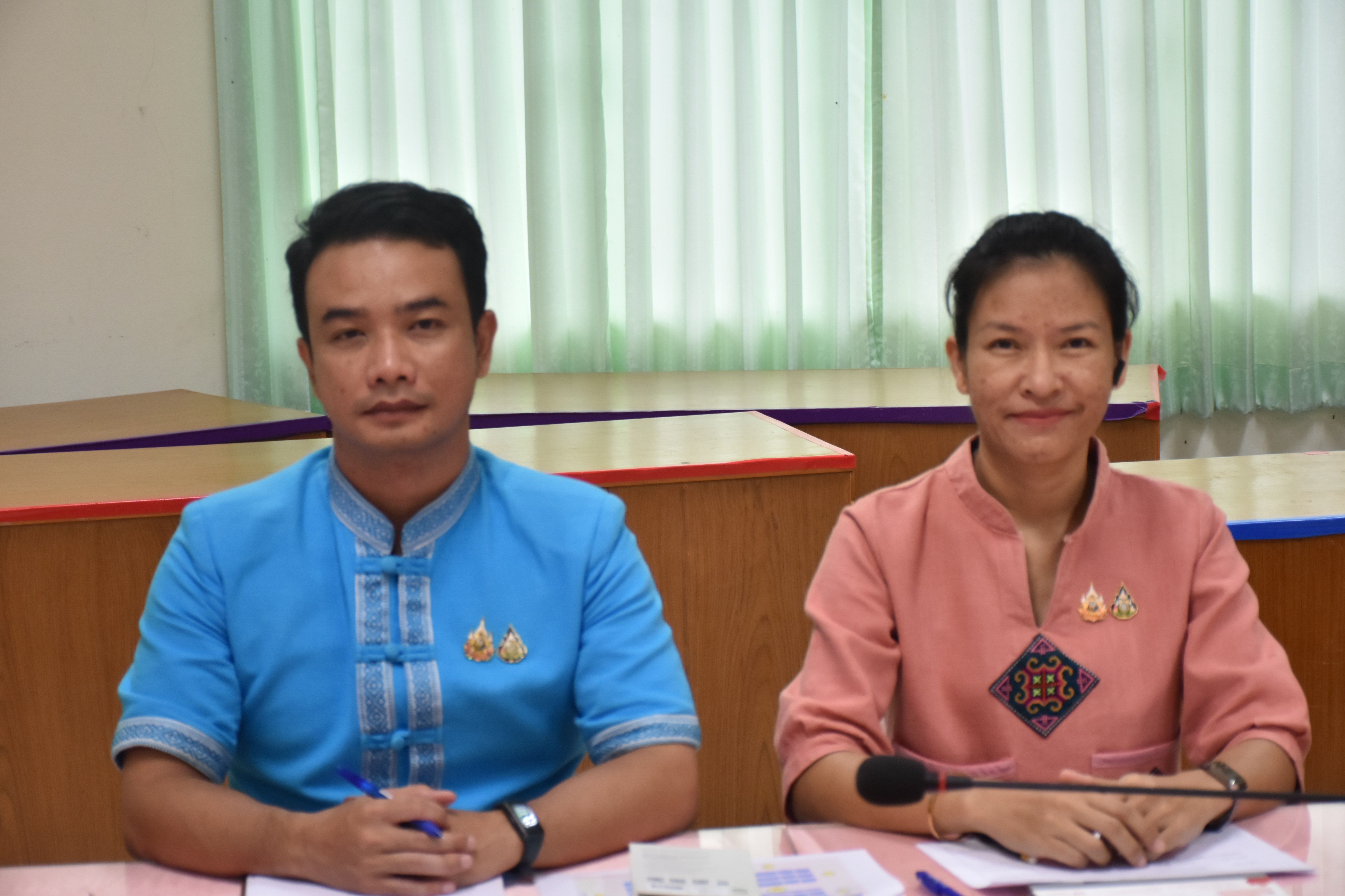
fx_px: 2914
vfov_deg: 17.5
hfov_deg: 26.0
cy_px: 448
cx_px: 672
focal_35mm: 78
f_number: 4.8
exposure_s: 1/100
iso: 800
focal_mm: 52
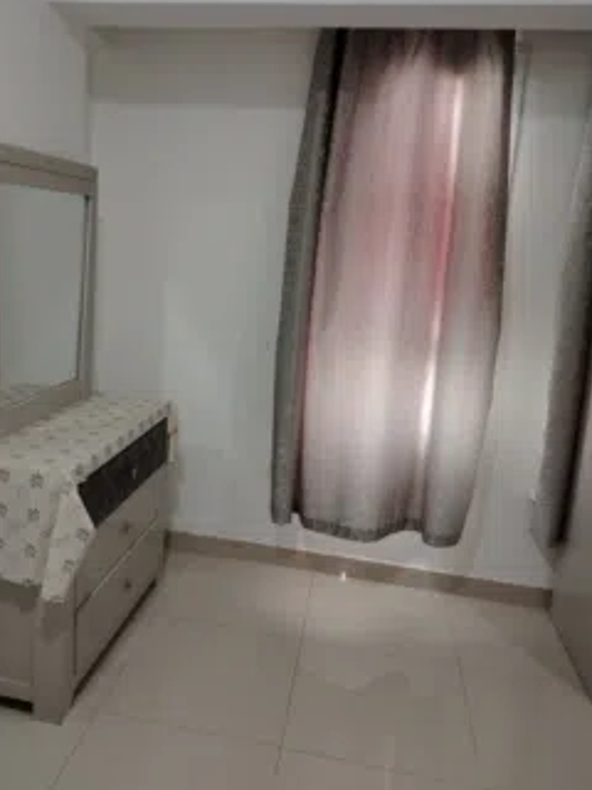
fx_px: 684
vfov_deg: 59.7
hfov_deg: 46.6
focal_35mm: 30
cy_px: 341
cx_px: 242
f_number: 1.75
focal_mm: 5.25
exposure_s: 1/25
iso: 2381
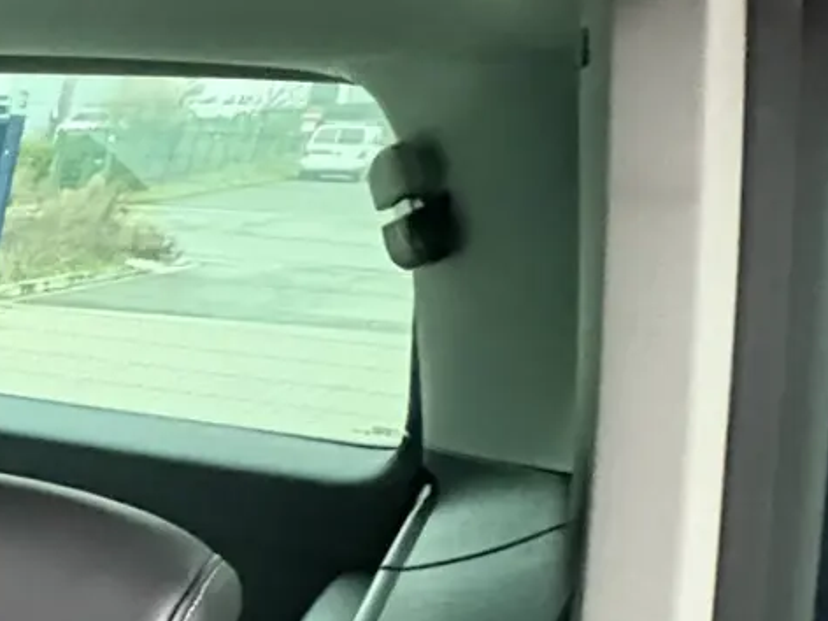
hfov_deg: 19.1
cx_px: -837
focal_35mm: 57
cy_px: 684
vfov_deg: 24.0
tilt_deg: -22.8
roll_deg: +1.1
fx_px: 1363
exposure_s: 1/33
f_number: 2.2
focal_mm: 2.22
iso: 1000
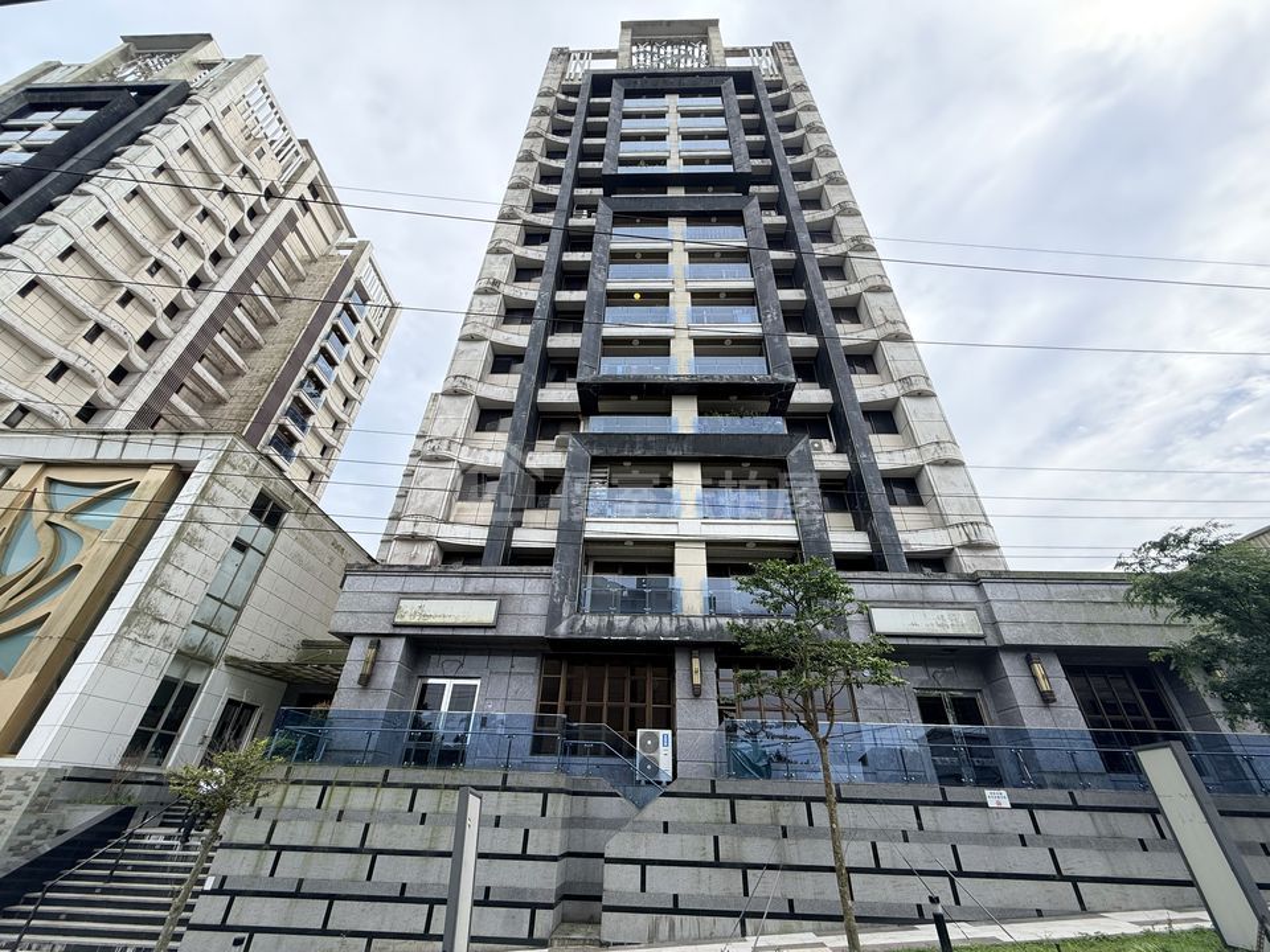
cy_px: 476
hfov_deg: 102.1
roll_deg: -1.9
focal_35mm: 14
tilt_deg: +34.9
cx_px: 635
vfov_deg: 85.7
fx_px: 514
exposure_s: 1/574
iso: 40
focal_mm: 2.22
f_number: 2.2
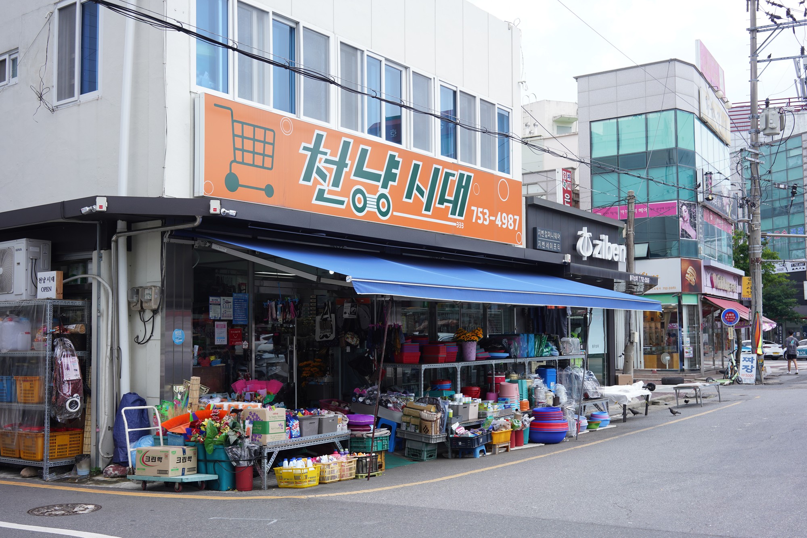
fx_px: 785
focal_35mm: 35
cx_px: 404
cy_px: 269
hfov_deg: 54.4
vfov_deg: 37.9
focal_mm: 35
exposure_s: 1/100
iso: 100
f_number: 7.1
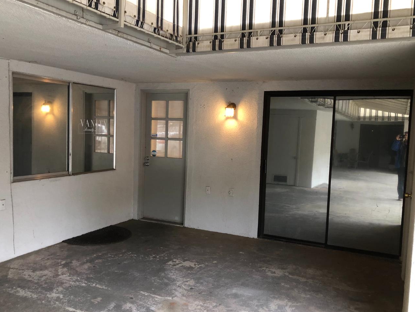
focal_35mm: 33
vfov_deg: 42.9
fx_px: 396
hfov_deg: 55.3
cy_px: 166
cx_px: 206
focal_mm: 3.99
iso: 50
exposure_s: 1/15
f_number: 1.8
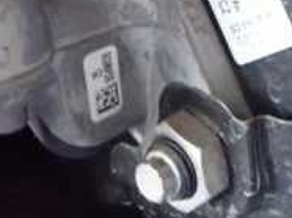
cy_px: -35
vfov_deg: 14.8
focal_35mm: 97
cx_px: 429
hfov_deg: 18.2
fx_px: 817
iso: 640
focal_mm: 5.4
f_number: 2.3
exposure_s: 1/30
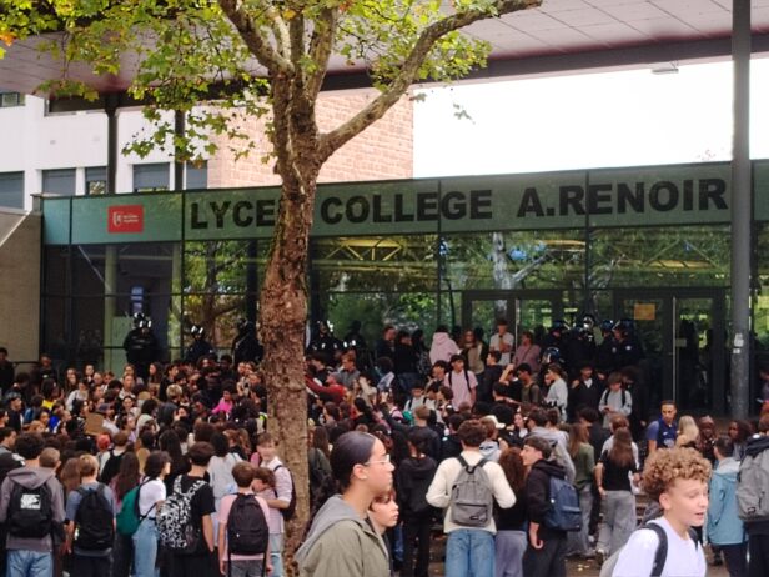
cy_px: 288
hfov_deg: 26.0
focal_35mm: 75
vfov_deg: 19.6
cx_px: 384
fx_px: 1666
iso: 100
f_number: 1.8
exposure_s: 1/329
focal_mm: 4.25
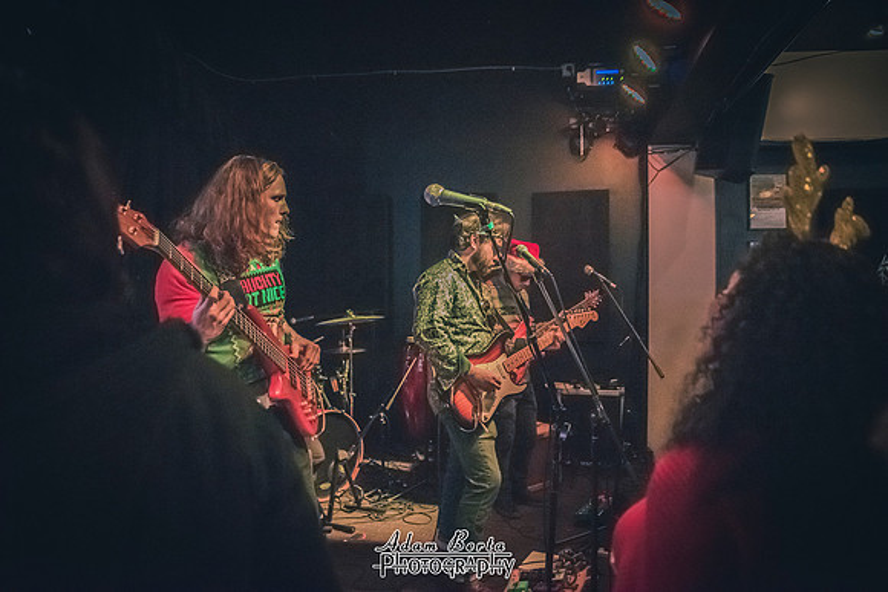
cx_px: 444
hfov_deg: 36.2
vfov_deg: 24.6
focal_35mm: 55
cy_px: 296
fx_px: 1357
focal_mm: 55
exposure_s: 1/125
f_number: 2.8
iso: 12800
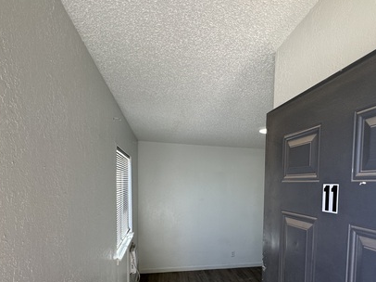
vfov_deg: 56.8
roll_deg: -0.9
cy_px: 200
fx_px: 250
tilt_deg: -6.0
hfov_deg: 73.3
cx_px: 221
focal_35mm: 23
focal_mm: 2.22
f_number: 2.2
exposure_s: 1/120
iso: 50
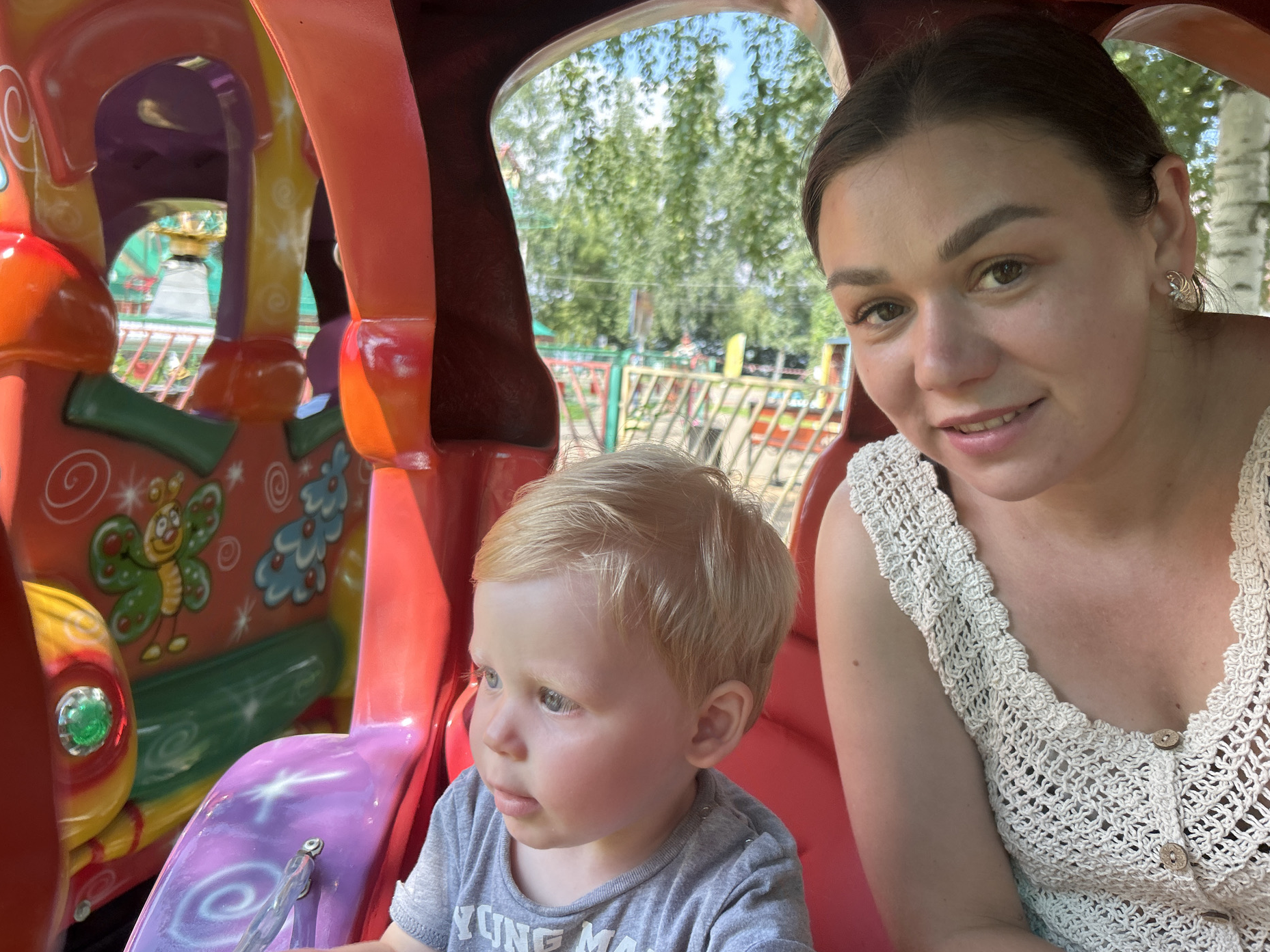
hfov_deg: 63.4
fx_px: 1027
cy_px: 459
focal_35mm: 28
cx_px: 639
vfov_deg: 49.7
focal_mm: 5.7
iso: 50
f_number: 1.5
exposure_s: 1/506
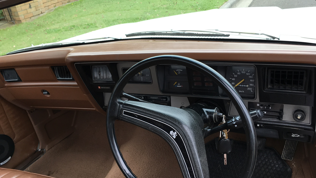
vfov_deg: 36.6
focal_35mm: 32
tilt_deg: -26.8
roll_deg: +6.3
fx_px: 268
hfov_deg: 61.0
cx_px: 156
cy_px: 101
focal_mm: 4.15
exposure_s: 1/100
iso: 32
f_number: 2.2
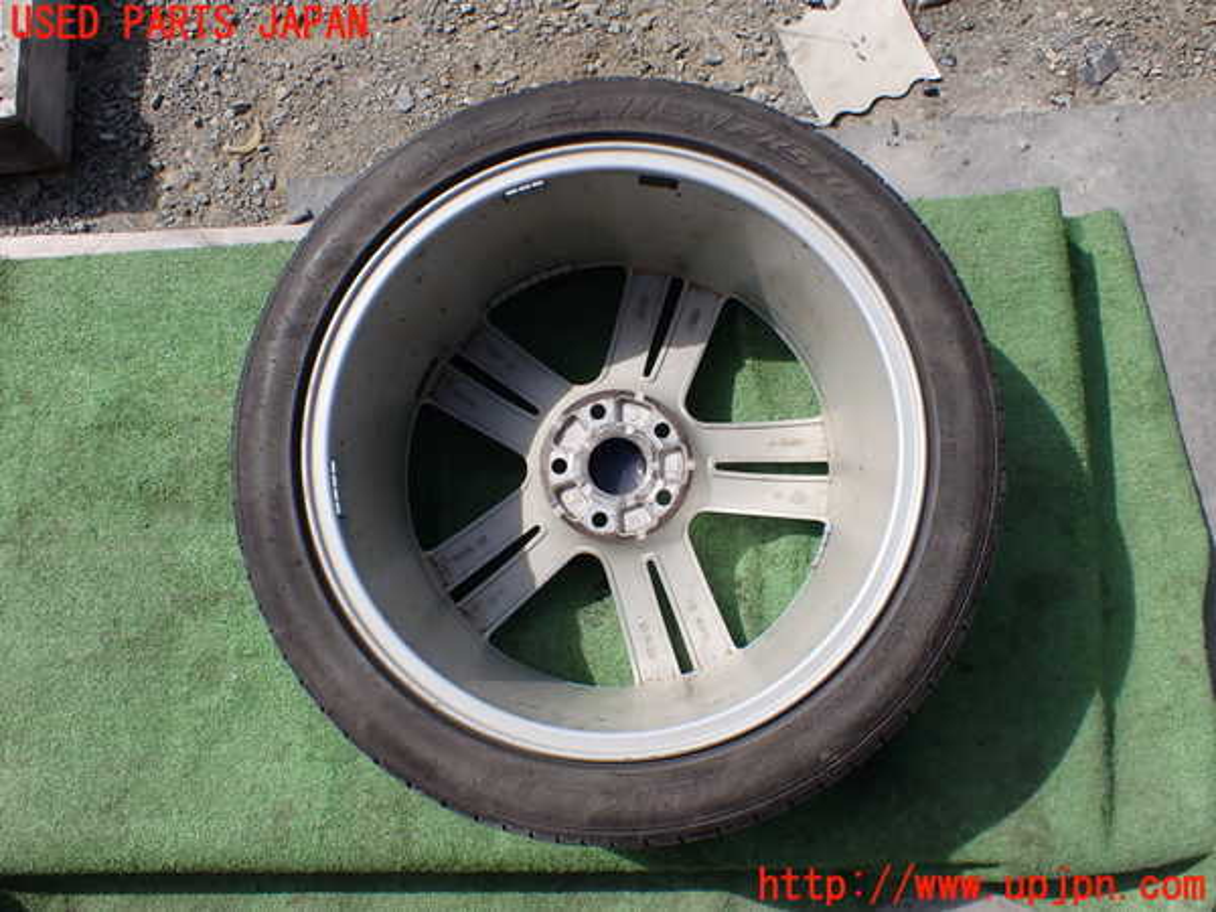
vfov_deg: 46.8
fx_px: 1054
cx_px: 608
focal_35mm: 30
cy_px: 456
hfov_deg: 60.0
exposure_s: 1/160
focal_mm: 5.4
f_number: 9
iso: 100
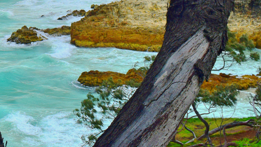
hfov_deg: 24.5
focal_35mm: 78
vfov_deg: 14.7
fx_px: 540
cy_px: -56
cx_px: -57
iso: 400
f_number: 11
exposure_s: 1/400
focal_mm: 18
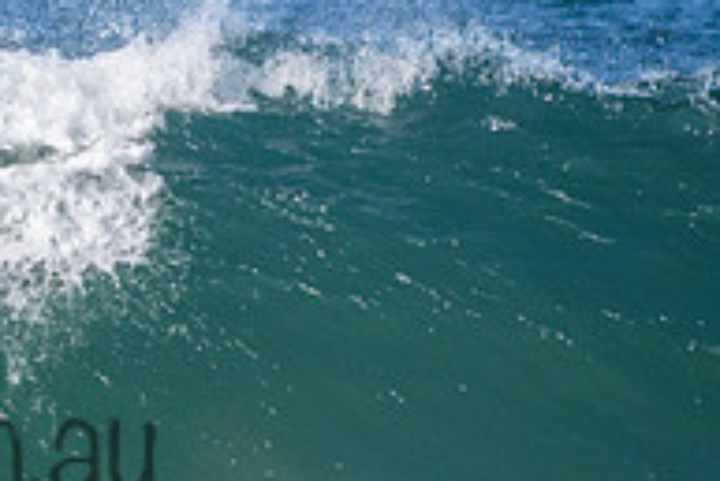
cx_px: -239
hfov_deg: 0.9
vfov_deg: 0.6
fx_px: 45152
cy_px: 405
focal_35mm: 2256
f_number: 5.6
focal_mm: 500
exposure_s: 1/4000
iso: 800
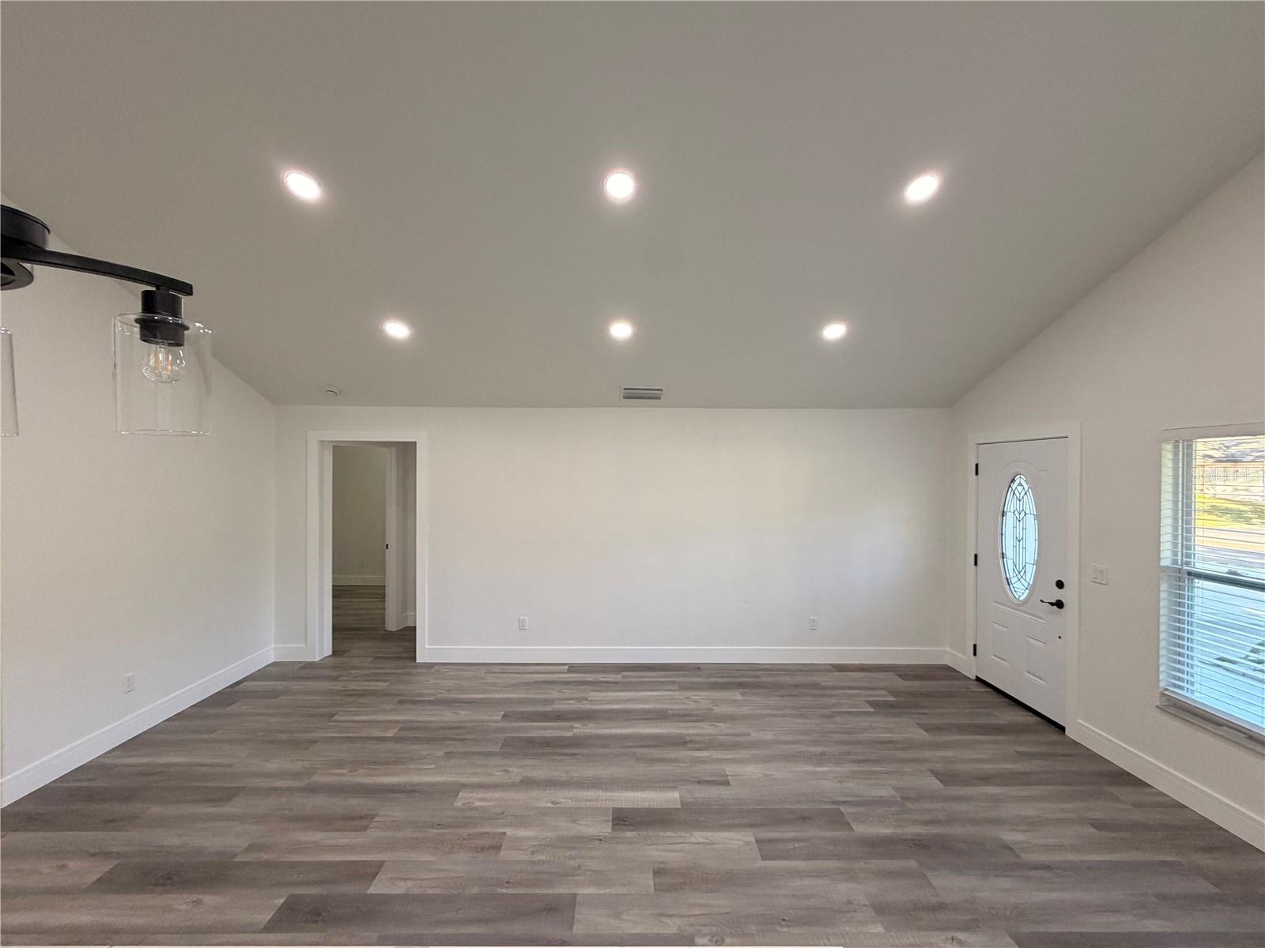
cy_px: 474
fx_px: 512
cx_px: 632
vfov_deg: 85.7
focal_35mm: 14
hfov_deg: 102.1
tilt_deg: -1.3
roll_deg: +0.0
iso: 320
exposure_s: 1/120
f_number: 2.2
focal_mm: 2.22
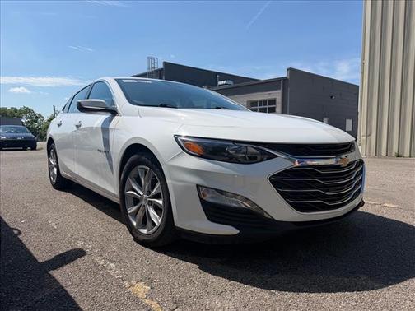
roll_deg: -0.1
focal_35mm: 24
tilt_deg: -4.7
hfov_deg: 71.6
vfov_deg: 56.8
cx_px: 208
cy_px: 156
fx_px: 288
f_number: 1.78
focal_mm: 6.76
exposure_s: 1/6711
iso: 80
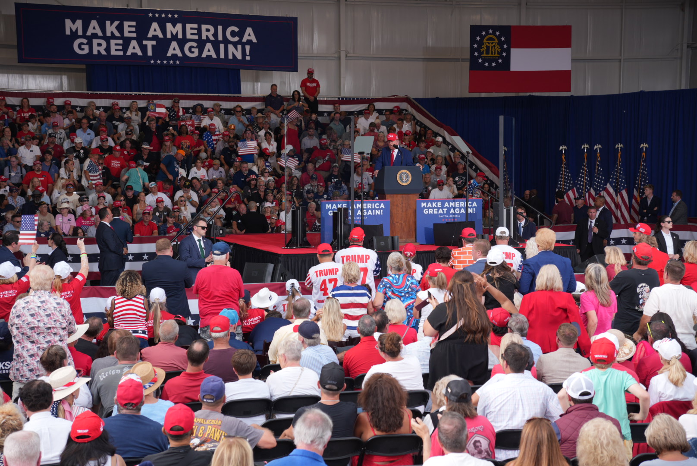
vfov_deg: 18.2
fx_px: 1453
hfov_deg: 27.0
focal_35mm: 75
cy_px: 233
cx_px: 348
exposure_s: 1/160
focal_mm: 50
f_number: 4
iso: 100
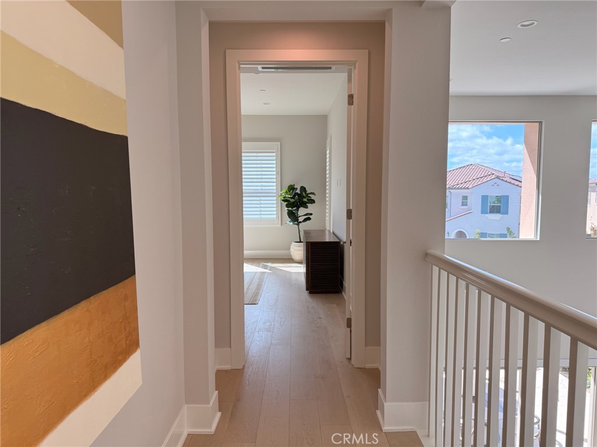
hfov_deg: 71.6
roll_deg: -0.1
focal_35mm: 24
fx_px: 414
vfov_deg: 56.8
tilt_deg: -4.0
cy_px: 224
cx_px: 298
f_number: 1.78
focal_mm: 6.76
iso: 100
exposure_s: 1/368
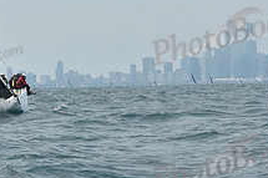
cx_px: 89
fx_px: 1726
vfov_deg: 5.9
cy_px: -14
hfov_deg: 8.9
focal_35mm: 232
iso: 250
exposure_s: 1/800
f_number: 11
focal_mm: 86
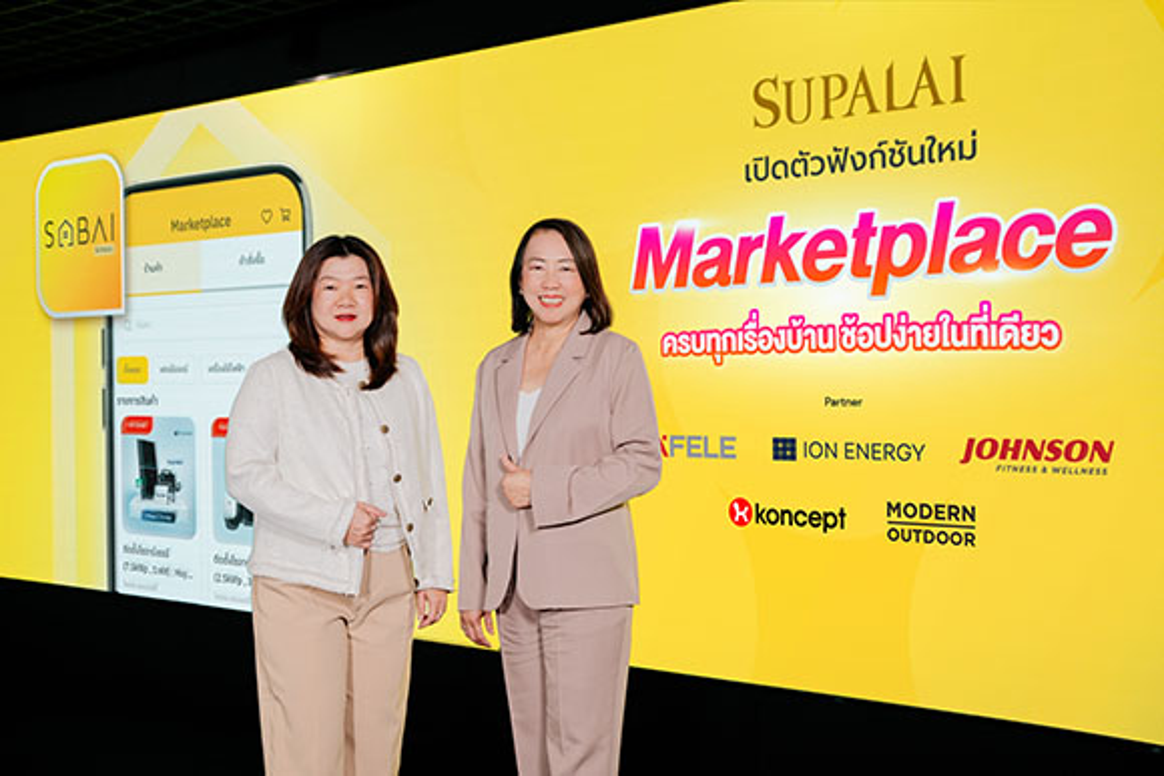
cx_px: 582
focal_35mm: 50
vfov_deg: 27.0
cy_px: 388
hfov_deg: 39.6
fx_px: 1617
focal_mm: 50
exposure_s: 1/50
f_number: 2
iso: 100
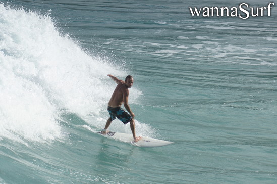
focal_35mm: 180
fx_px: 1383
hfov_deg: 11.4
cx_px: 138
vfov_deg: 7.6
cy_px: 92
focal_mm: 120
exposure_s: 1/800
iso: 100
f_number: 5.6
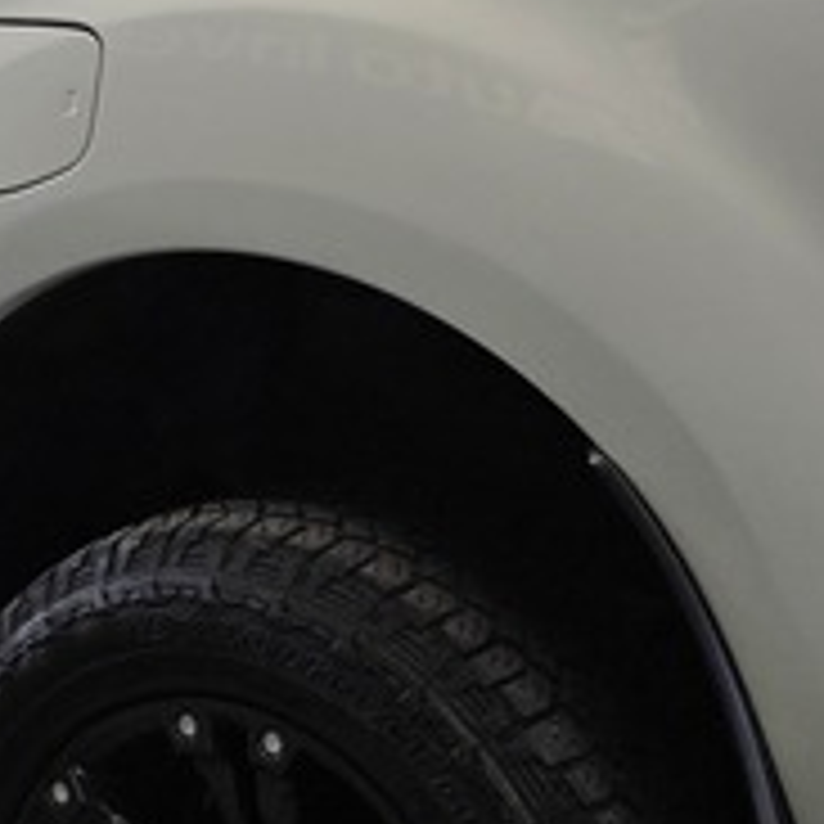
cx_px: 306
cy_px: 90
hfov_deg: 15.3
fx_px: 3070
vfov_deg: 15.1
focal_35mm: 114
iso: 50
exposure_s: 1/359
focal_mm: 6.25
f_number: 1.7
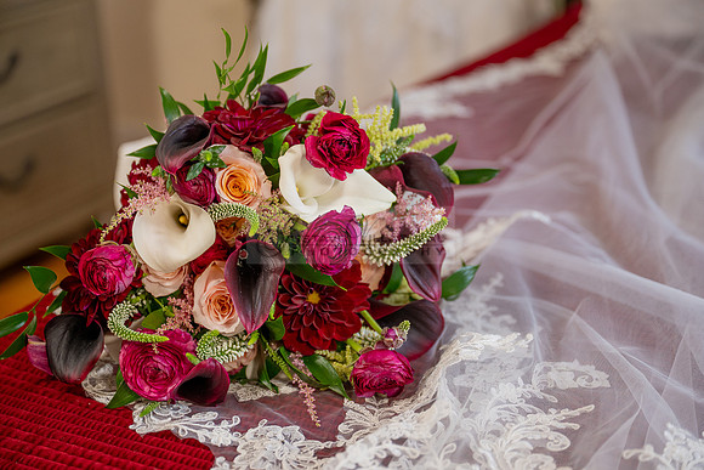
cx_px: 352
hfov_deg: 33.4
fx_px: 1174
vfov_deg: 22.6
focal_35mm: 60
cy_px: 235
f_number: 2.8
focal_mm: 60
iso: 640
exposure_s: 1/200
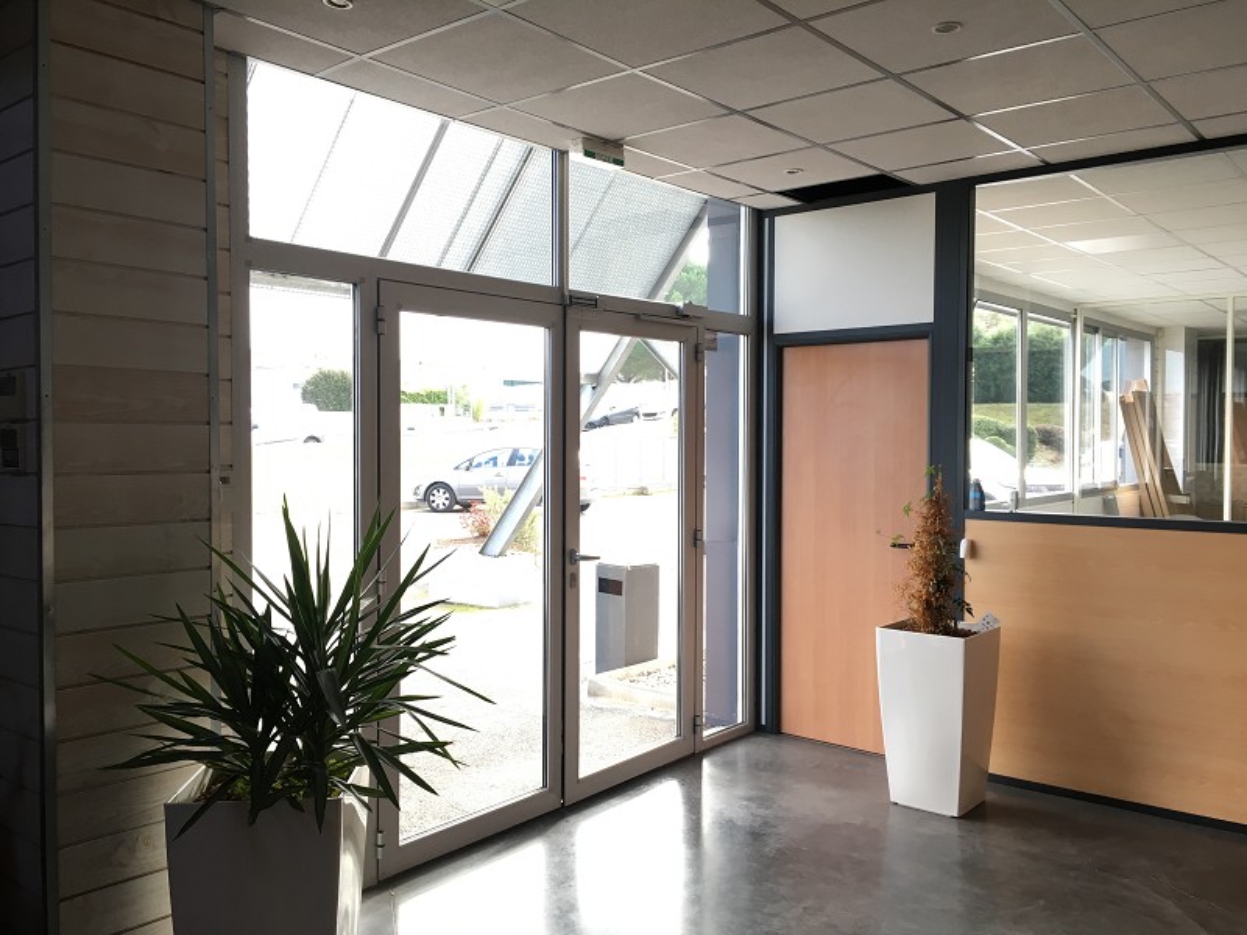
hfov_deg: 61.7
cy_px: 468
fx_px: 1045
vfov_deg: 48.2
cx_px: 624
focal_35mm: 29
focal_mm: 4.15
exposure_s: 1/33
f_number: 2.2
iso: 25
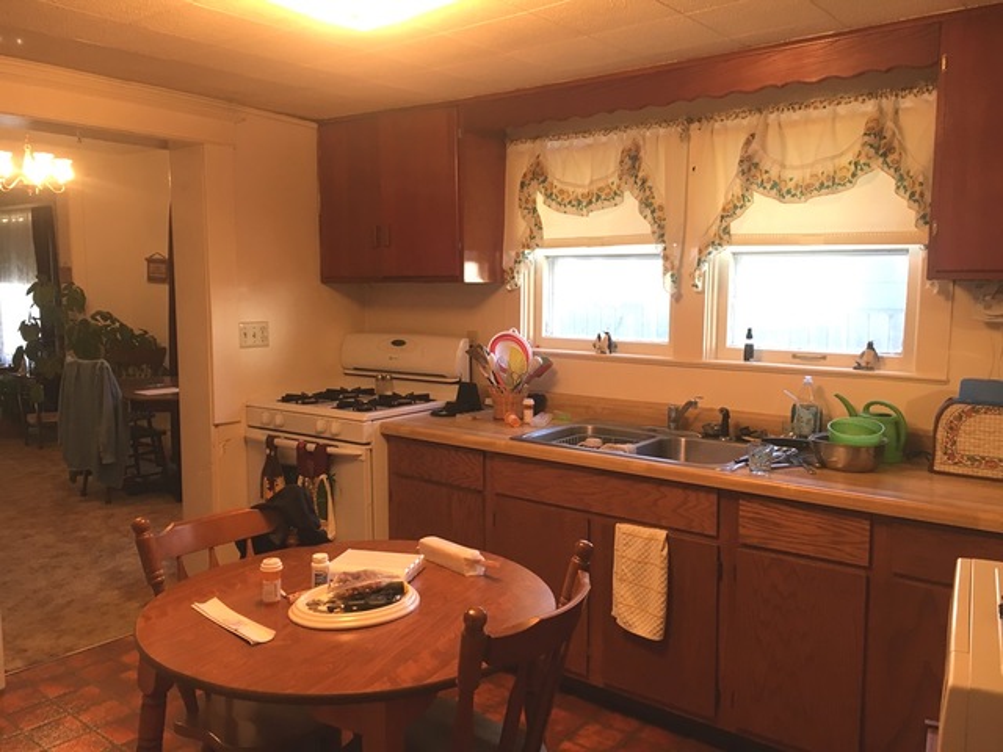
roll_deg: +0.6
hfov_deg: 61.7
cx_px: 502
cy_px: 376
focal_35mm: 29
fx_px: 840
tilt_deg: -5.3
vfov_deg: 48.2
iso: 80
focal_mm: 4.15
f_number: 2.2
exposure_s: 1/30
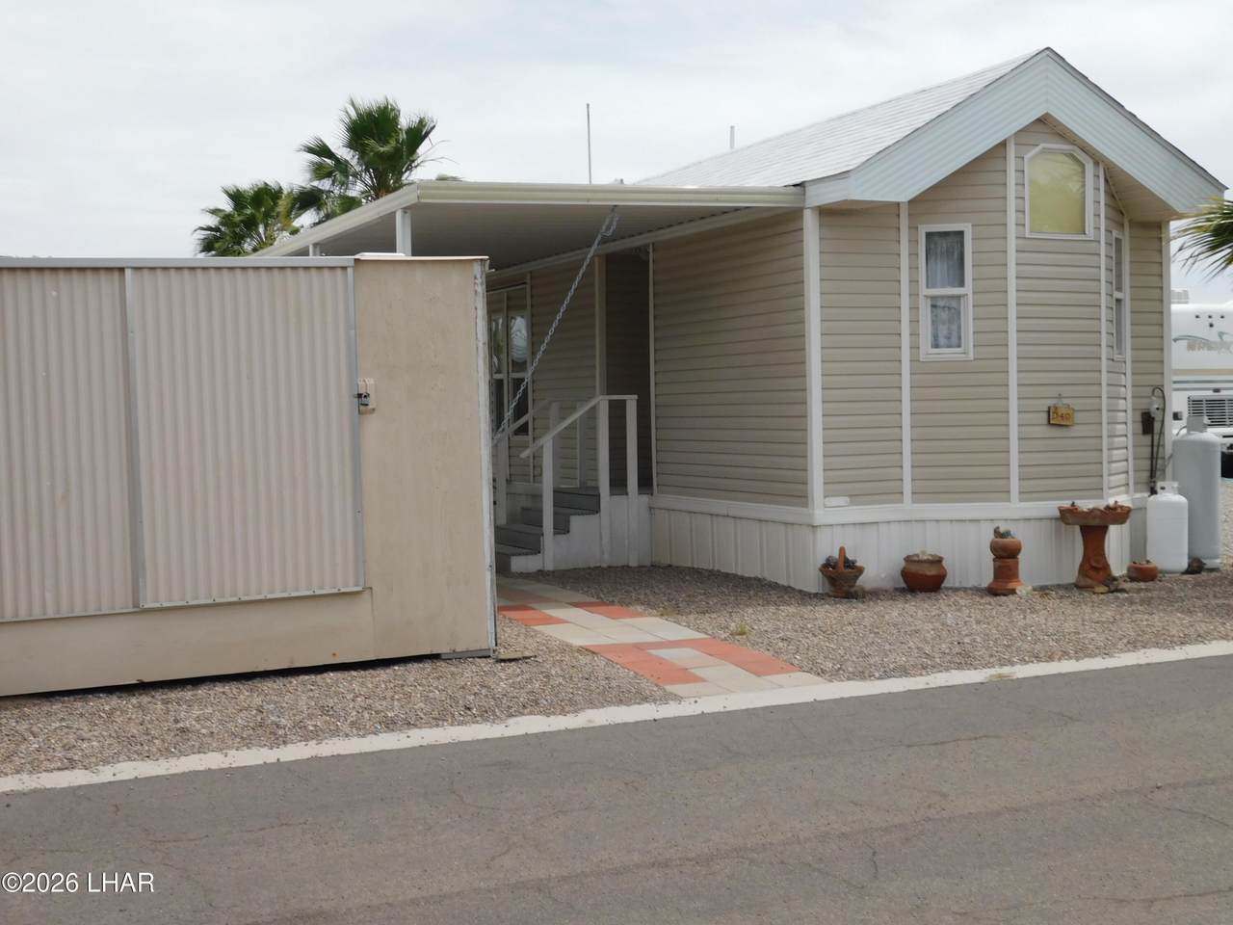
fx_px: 1603
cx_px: 616
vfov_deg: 32.2
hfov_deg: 42.1
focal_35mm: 45
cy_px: 462
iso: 125
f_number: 7.4
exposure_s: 1/400
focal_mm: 8
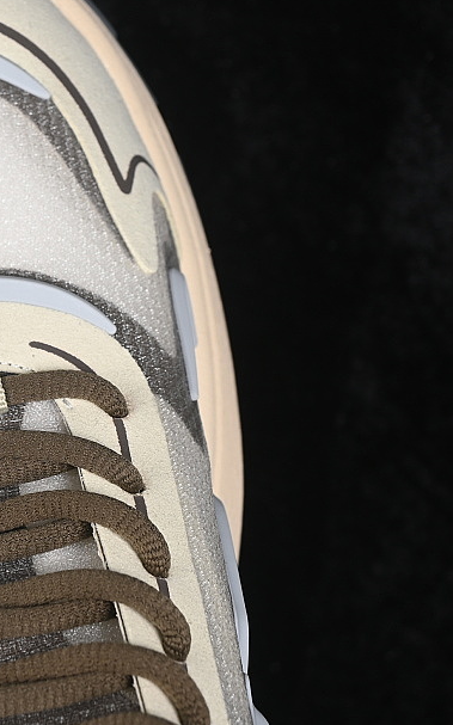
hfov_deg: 9.5
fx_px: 2688
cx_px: -38
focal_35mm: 136
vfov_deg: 15.4
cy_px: 307
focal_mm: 50
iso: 160
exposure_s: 1/80
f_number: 7.1
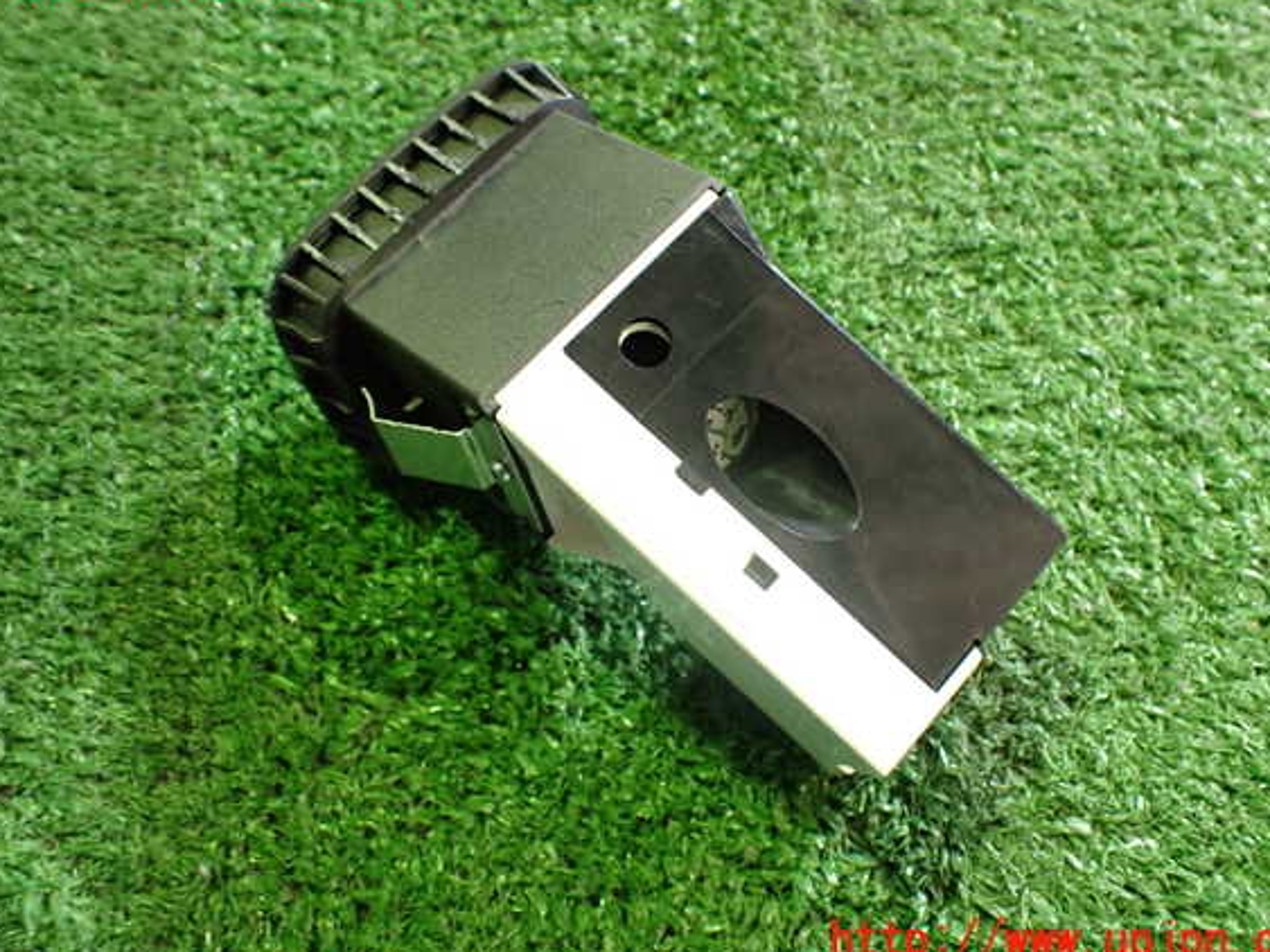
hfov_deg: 56.8
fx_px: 1174
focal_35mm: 32
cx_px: 663
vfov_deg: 44.1
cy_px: 462
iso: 800
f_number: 2.3
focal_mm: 5.4
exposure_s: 1/40
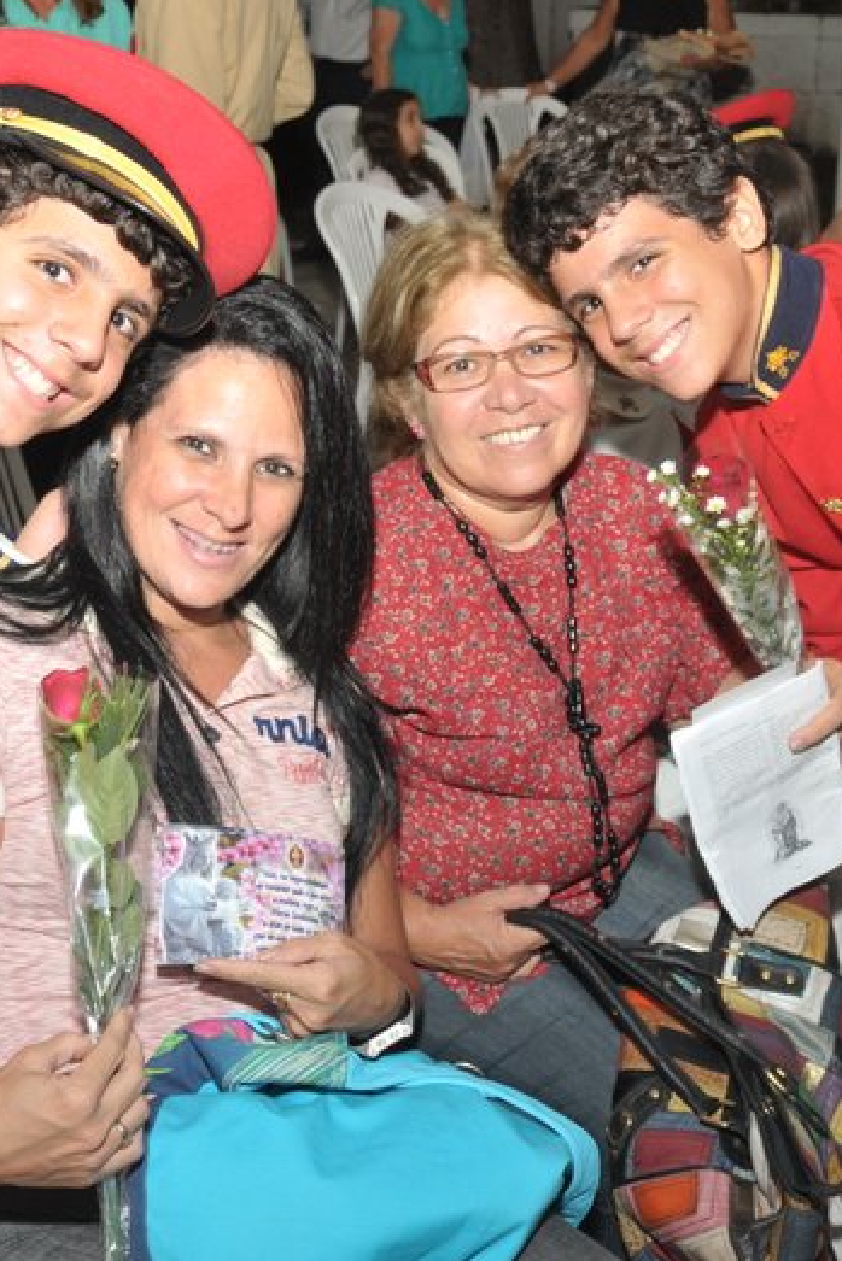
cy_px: 634
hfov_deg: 24.6
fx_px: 1928
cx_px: 372
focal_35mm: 55
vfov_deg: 36.2
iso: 400
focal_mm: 24
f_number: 5.6
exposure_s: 1/125
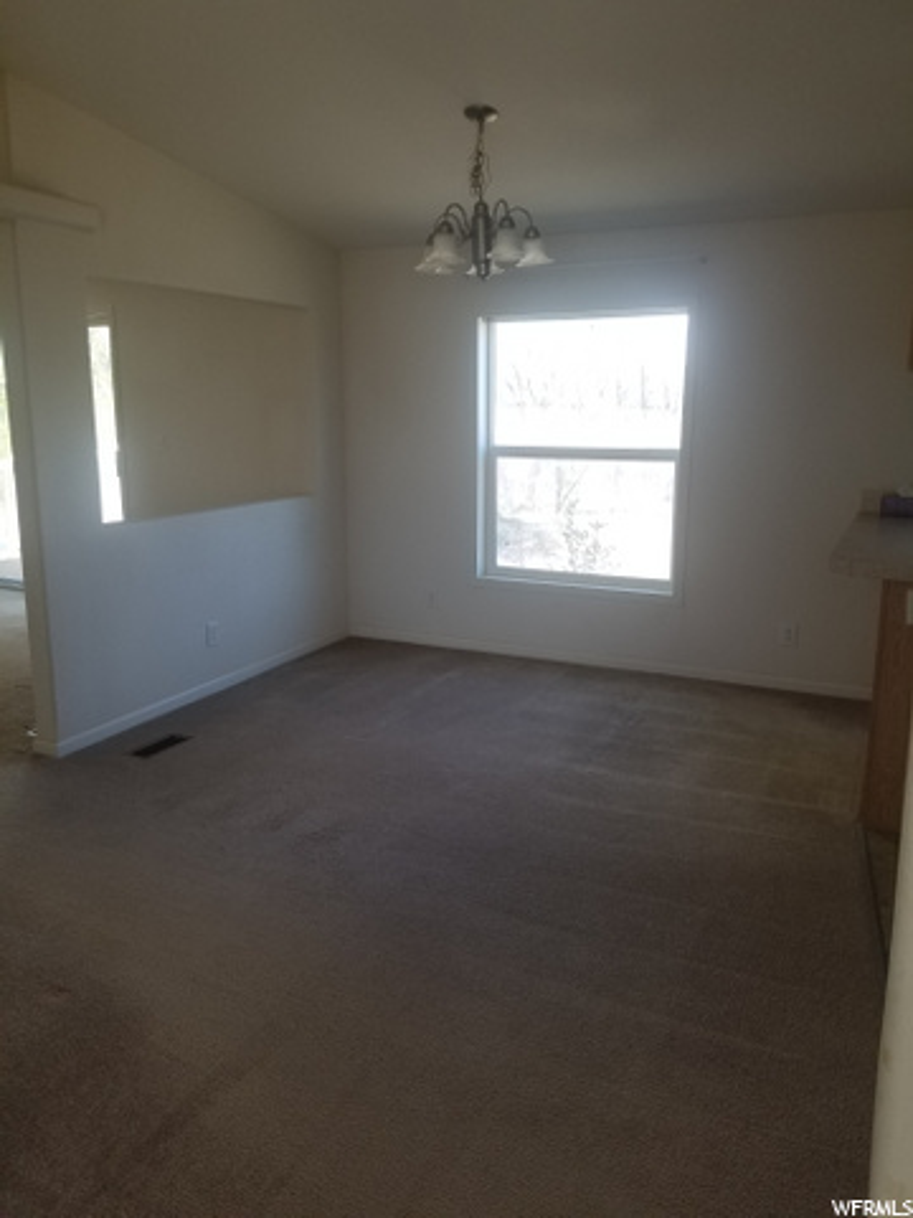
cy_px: 609
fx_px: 914
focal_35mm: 26
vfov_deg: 67.3
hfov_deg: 53.1
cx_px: 456
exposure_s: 1/120
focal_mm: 4.25
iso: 64
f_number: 1.7
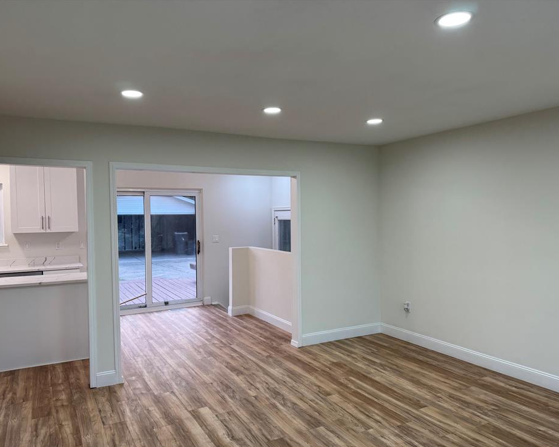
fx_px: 430
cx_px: 278
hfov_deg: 66.0
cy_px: 231
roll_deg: +0.7
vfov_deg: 54.9
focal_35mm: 26
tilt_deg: -1.7
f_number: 1.78
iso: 80
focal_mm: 6.76
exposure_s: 1/120
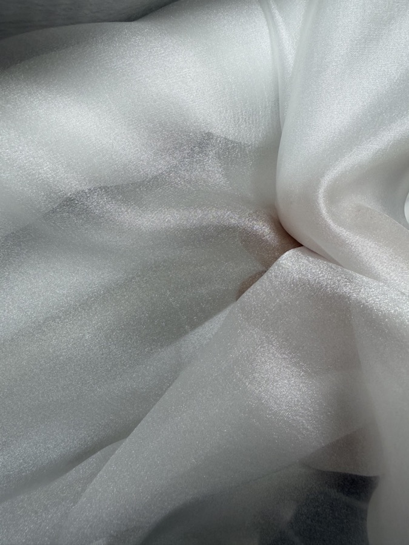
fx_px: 378
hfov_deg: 56.8
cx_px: 204
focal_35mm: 24
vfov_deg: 71.6
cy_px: 272
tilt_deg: -65.3
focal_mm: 2.22
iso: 64
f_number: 2.2
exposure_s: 1/100
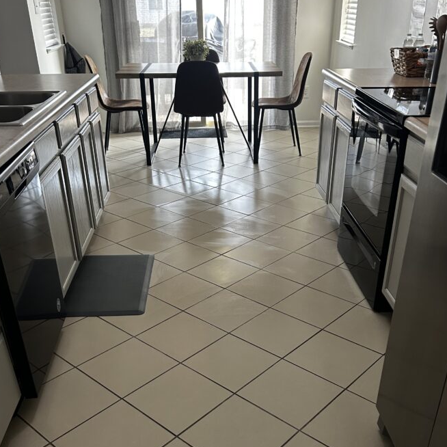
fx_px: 526
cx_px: 231
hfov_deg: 46.0
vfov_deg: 44.9
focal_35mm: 36
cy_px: 320
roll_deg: -0.1
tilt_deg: -31.1
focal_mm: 5.7
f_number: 1.5
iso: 160
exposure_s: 1/60
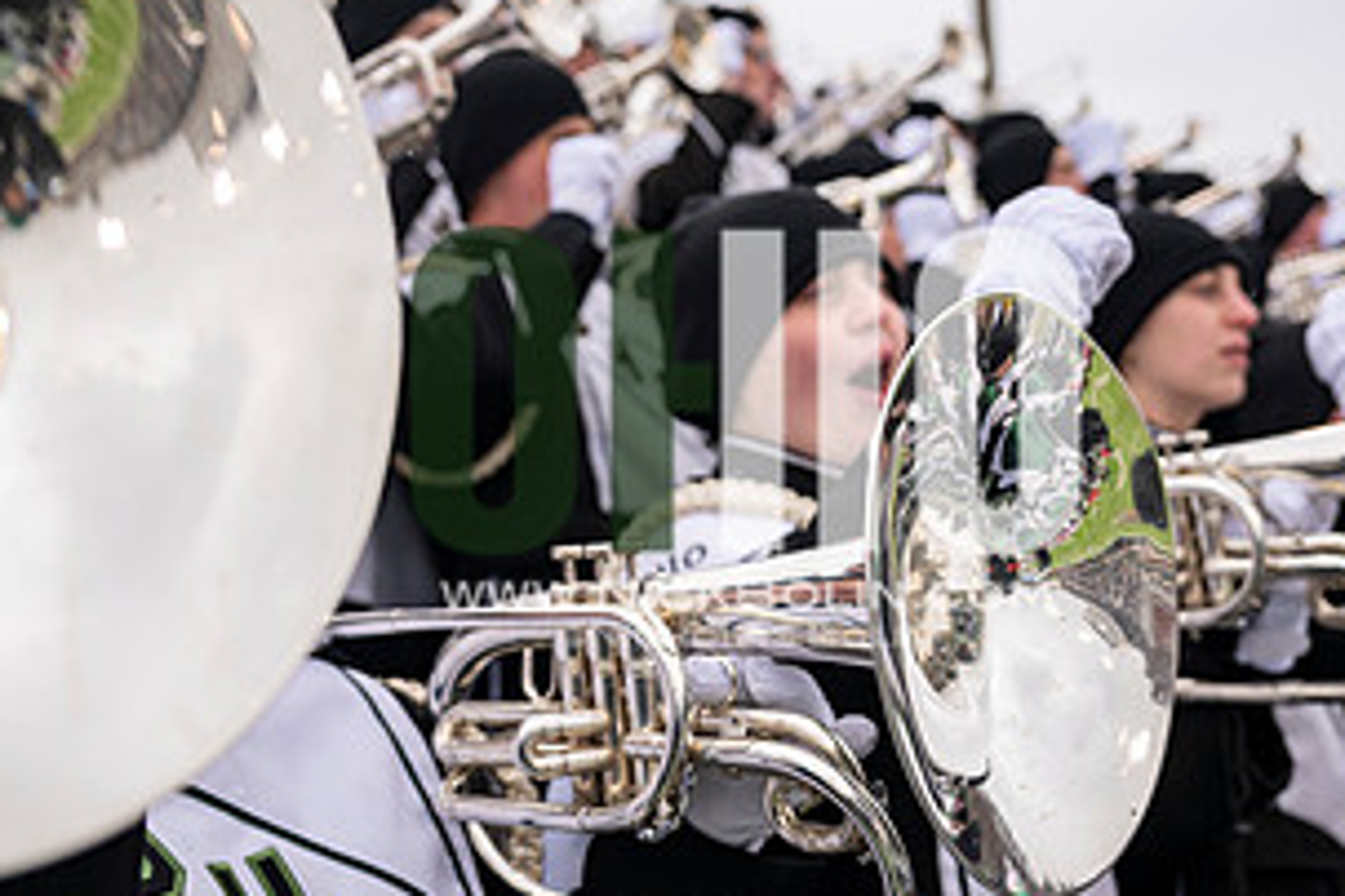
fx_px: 1718
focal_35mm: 46
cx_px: 746
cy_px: 437
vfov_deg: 29.2
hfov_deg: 42.7
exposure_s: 1/500
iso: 160
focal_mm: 24
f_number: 2.8
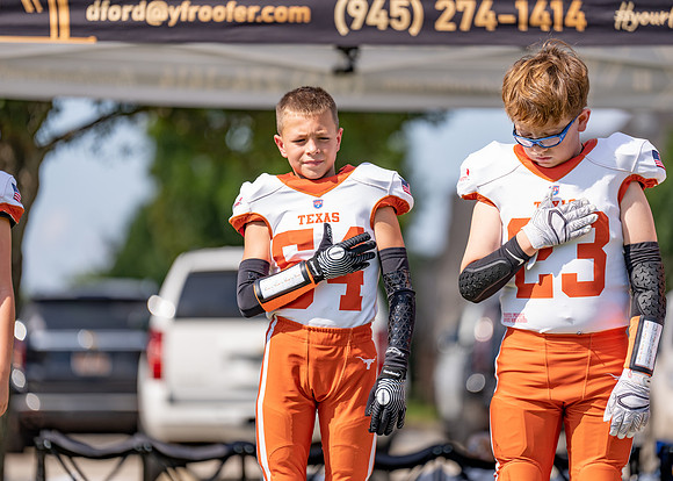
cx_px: 336
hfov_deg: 9.6
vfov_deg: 6.9
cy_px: 240
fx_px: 4005
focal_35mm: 210
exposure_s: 1/1250
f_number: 2.8
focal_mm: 200
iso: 100
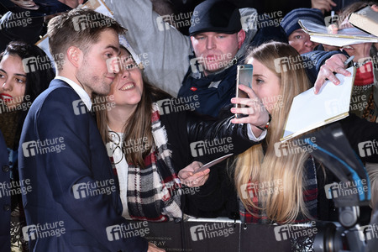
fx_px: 997
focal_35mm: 95
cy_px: 126
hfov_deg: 21.5
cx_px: 189
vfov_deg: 14.4
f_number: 5.6
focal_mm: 95
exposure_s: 1/250
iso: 400
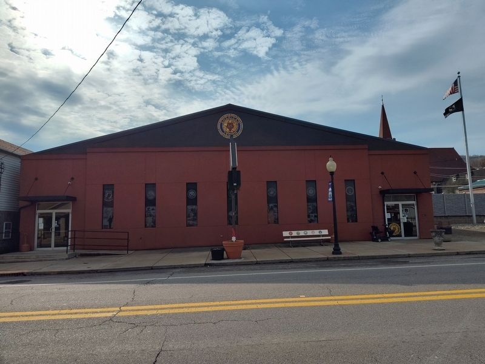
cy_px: 182
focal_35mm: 23
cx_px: 242
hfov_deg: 73.9
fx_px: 322
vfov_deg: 58.9
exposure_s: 1/5374
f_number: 1.8
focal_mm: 5.56
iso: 100
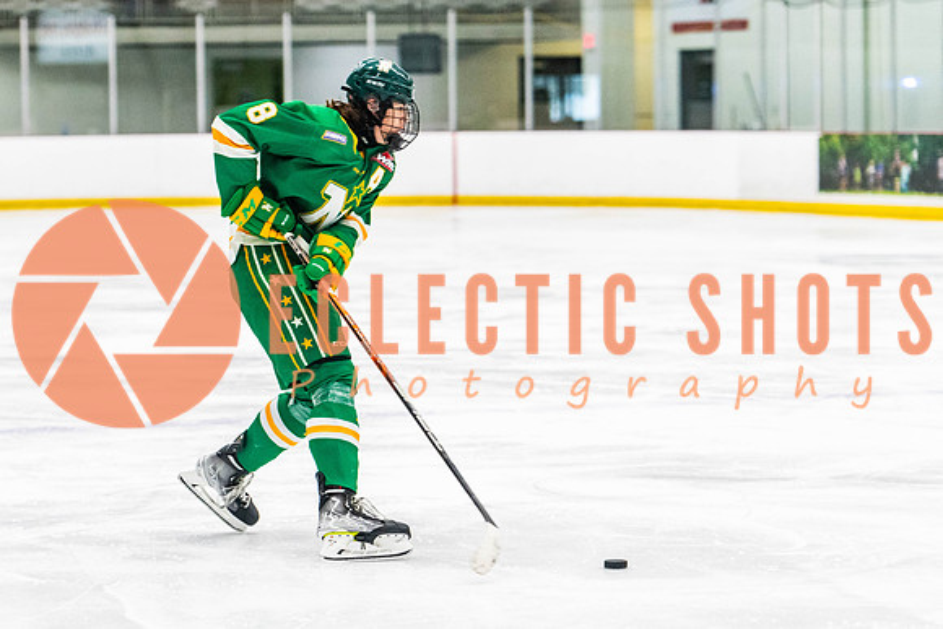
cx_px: 300
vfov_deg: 8.7
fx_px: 4154
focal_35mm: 159
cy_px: 370
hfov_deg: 12.9
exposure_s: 1/640
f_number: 2.8
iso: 1800
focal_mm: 102
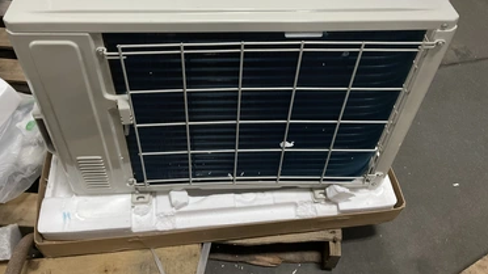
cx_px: 228
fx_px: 440
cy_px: 80
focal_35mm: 34
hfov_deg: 58.0
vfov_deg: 34.1
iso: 160
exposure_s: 1/60
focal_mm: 3
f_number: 1.8
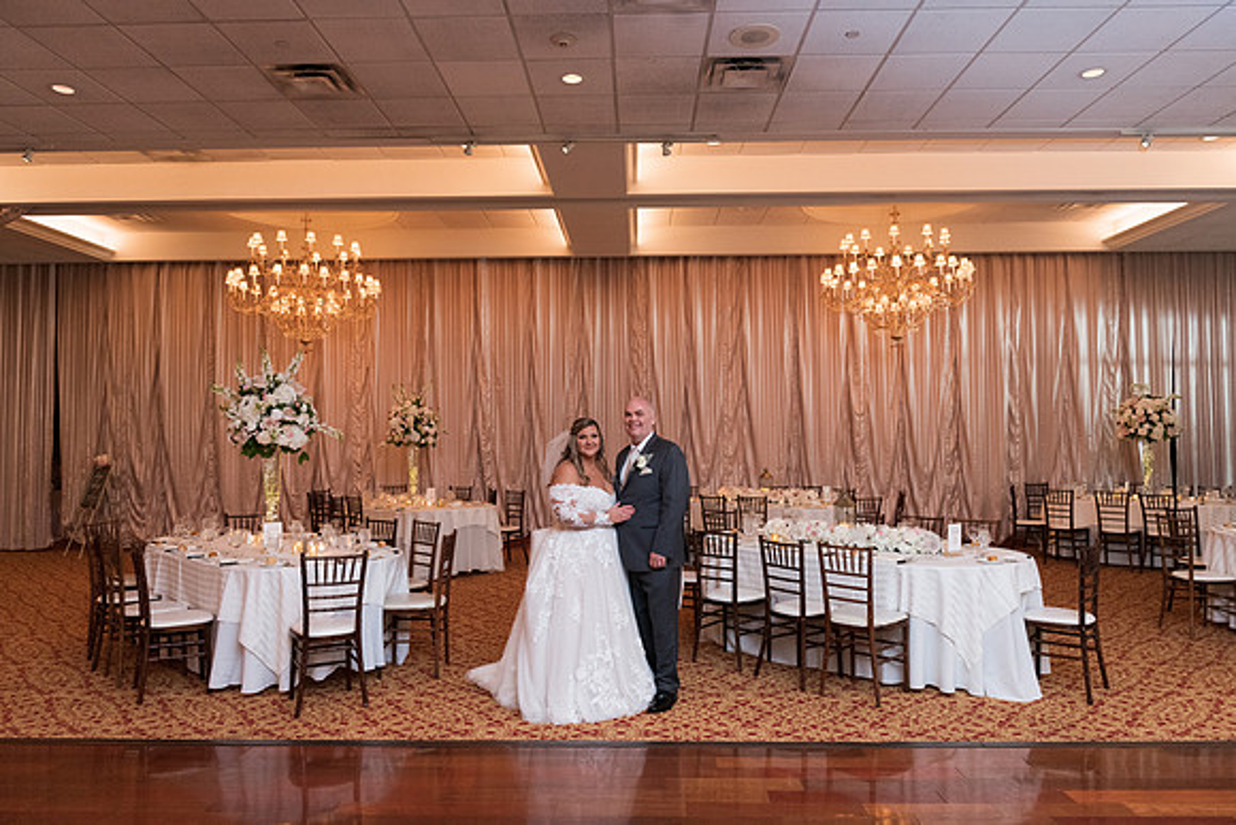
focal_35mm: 26
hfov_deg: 69.4
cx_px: 618
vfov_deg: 49.6
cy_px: 412
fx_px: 893
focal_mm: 26
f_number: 2.8
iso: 1800
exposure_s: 1/100
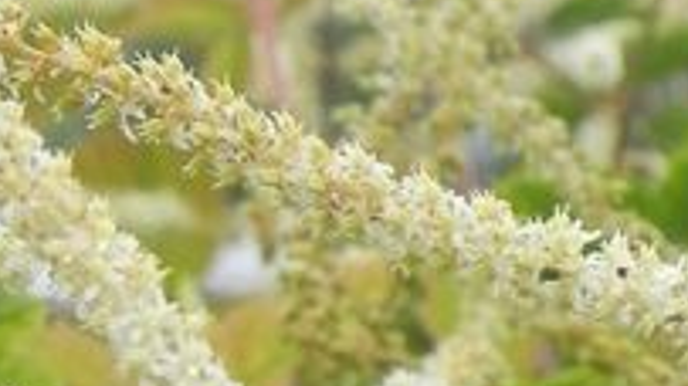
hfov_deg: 5.9
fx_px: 6656
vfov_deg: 3.3
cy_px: -54
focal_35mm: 365
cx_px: -146
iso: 160
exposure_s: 1/125
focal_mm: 15.1
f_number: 5.6
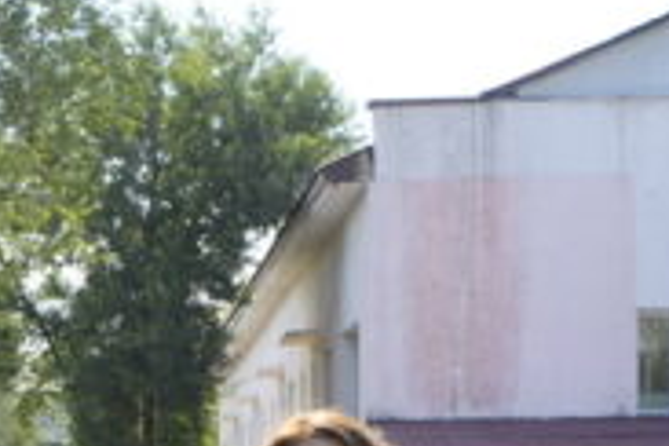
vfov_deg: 8.4
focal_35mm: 160
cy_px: 717
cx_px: -216
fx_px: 2973
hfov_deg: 12.4
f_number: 7.1
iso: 125
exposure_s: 1/125
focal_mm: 39
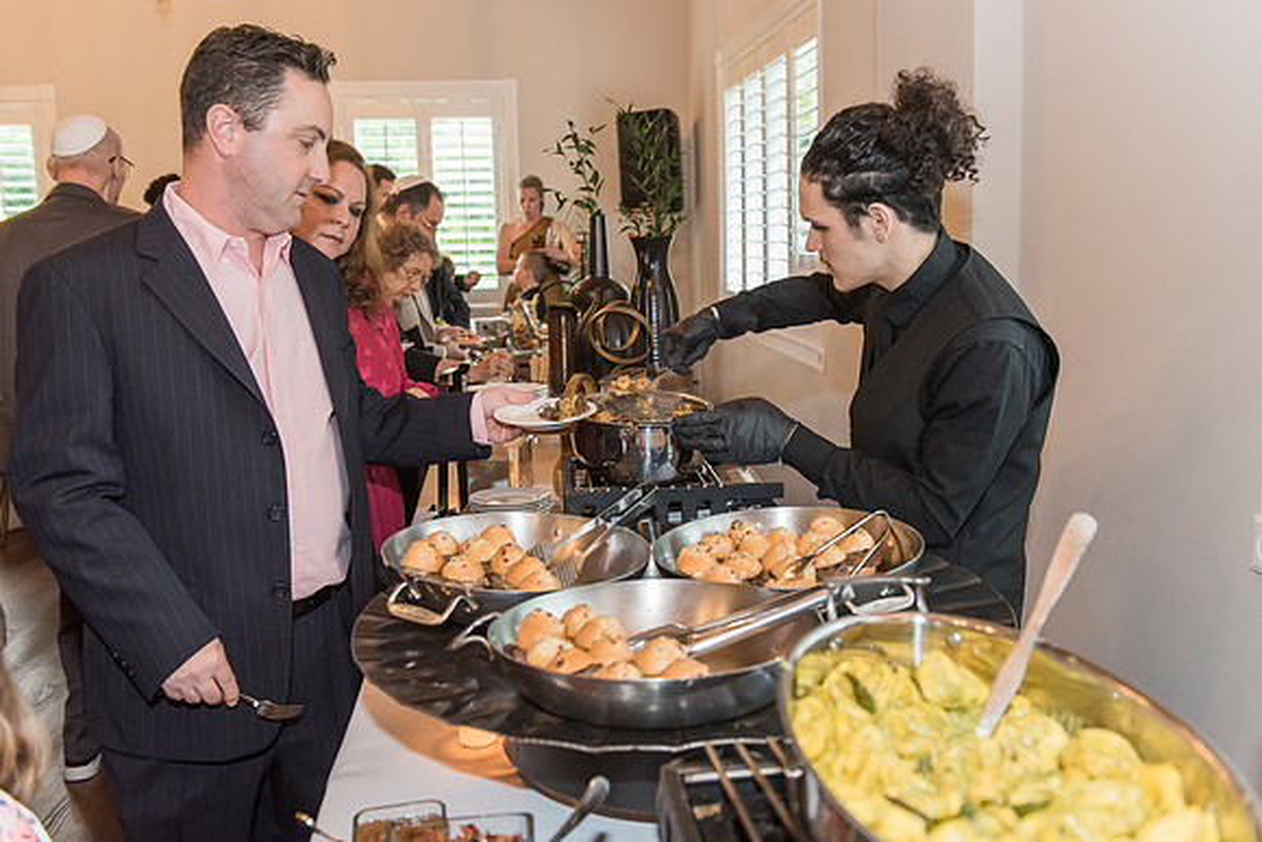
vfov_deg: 38.9
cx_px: 631
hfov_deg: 55.8
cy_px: 421
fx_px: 1192
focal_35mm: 34
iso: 1600
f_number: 4
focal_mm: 34
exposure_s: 1/80
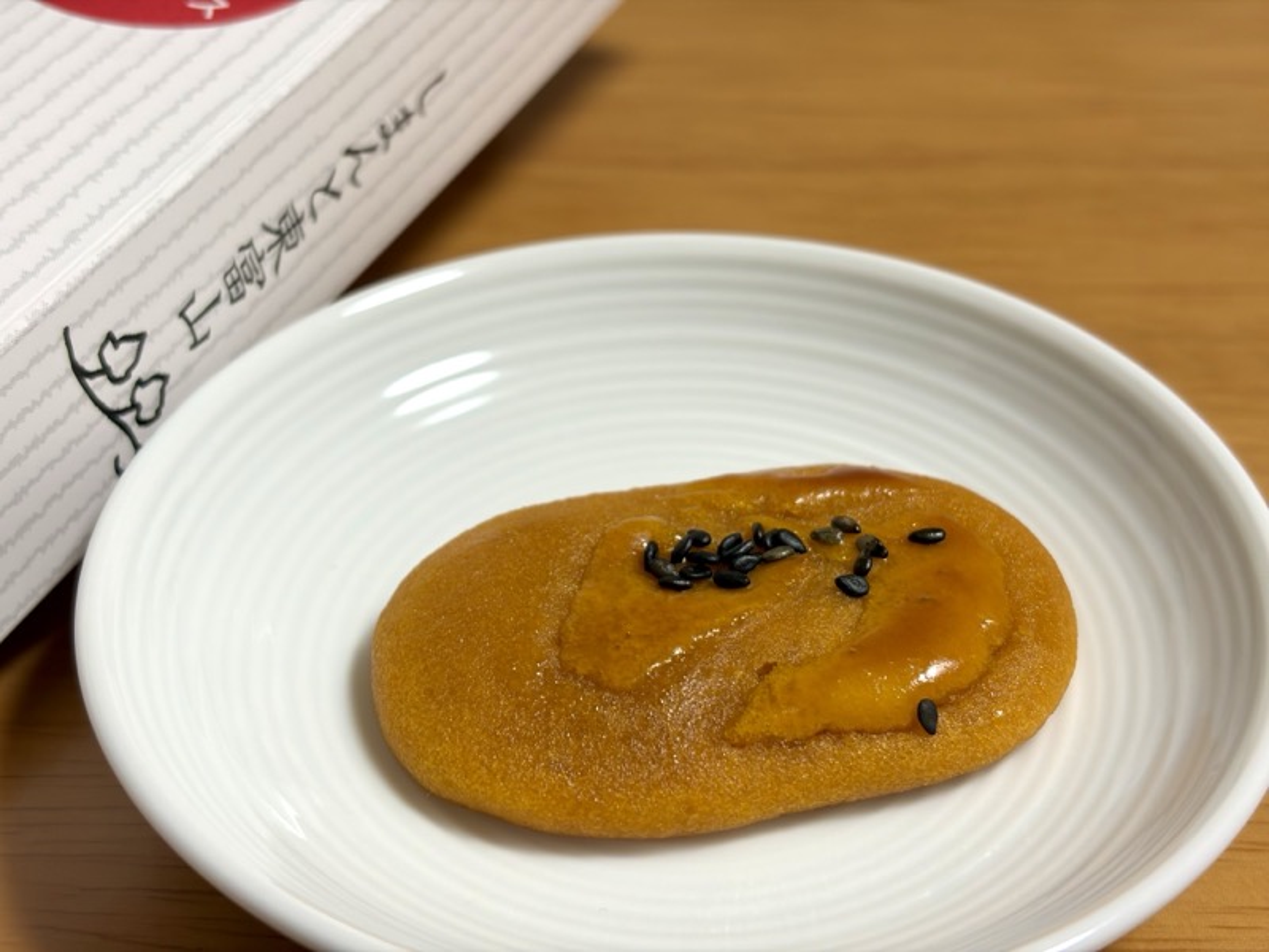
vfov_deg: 28.0
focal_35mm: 52
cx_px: 634
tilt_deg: -37.9
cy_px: 476
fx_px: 1906
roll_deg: -0.2
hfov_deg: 36.8
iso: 64
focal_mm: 5.96
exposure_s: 1/60
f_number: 1.6
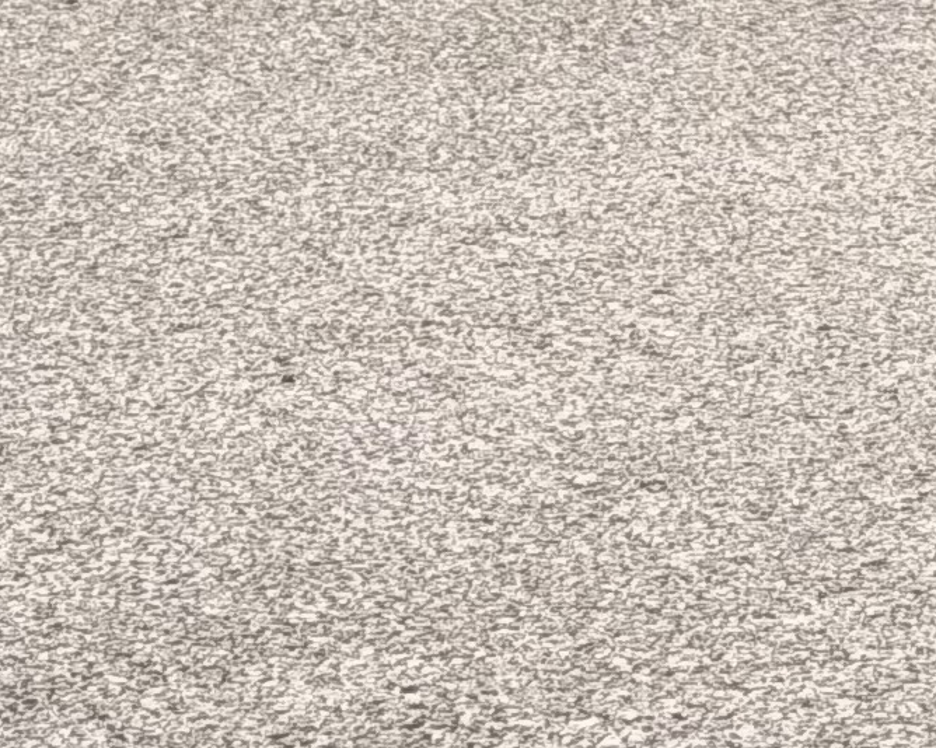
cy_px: -1044
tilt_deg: +2.4
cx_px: 1729
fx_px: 7837
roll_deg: -1.0
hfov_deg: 6.7
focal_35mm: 283
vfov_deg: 5.3
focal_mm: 6.76
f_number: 1.78
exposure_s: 1/1085
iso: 64
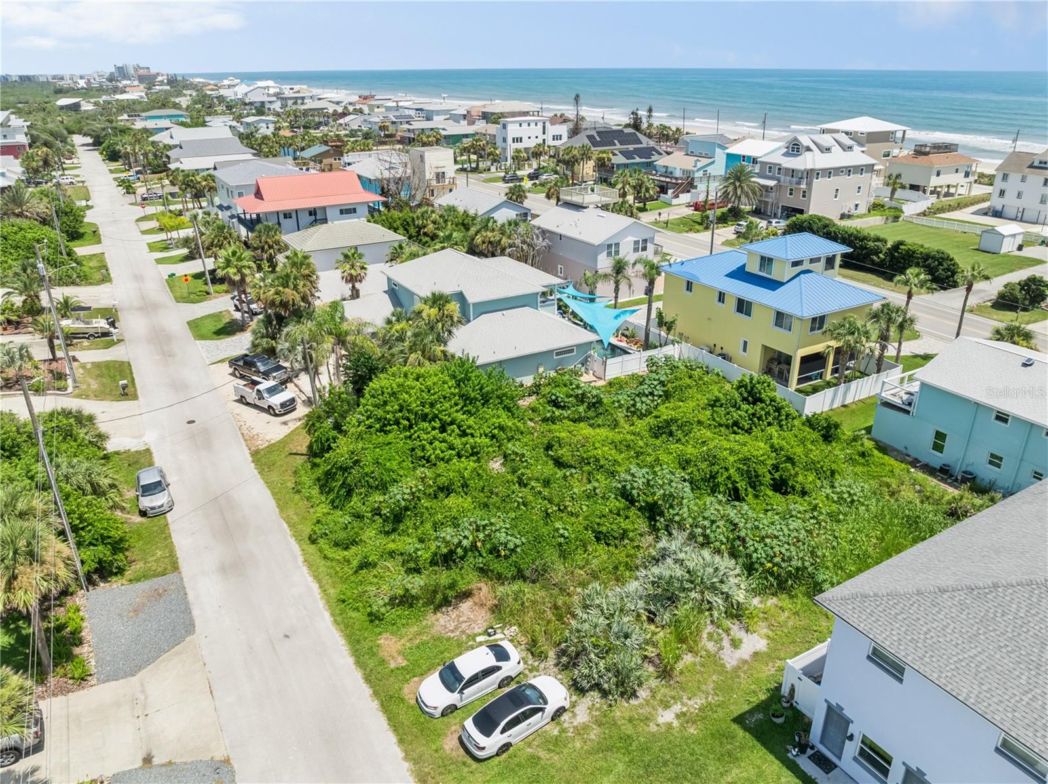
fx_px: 726
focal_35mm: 24
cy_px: 392
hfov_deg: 71.6
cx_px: 524
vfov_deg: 56.7
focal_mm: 12.3
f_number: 2.8
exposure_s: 1/120
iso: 100
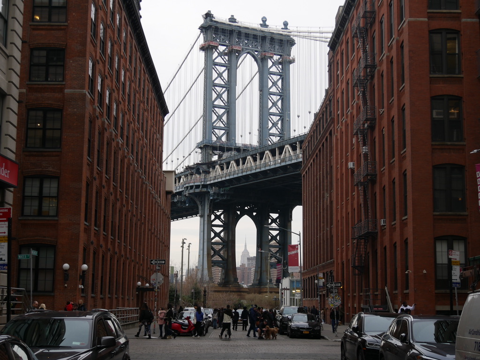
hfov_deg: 34.3
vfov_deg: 26.1
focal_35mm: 56
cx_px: 240
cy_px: 180
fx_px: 777
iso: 200
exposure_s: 1/100
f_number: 4.3
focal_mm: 28
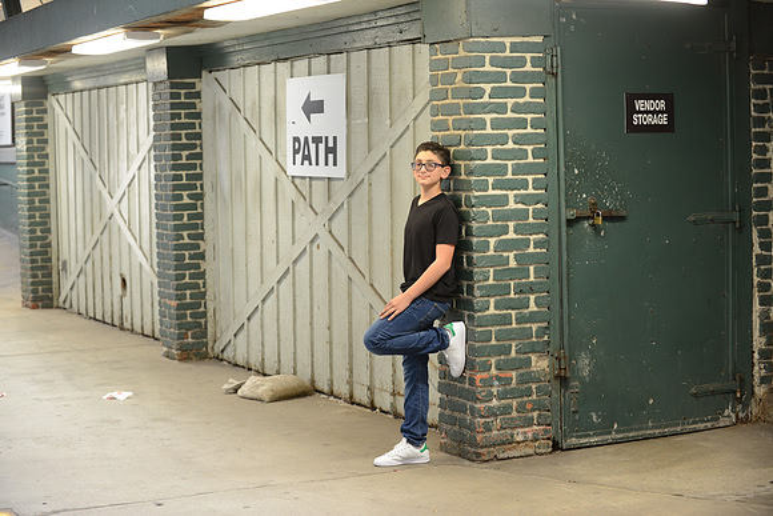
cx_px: 386
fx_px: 1675
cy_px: 258
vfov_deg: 17.5
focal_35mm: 78
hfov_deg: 26.0
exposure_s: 1/100
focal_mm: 78
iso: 2000
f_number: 4.5
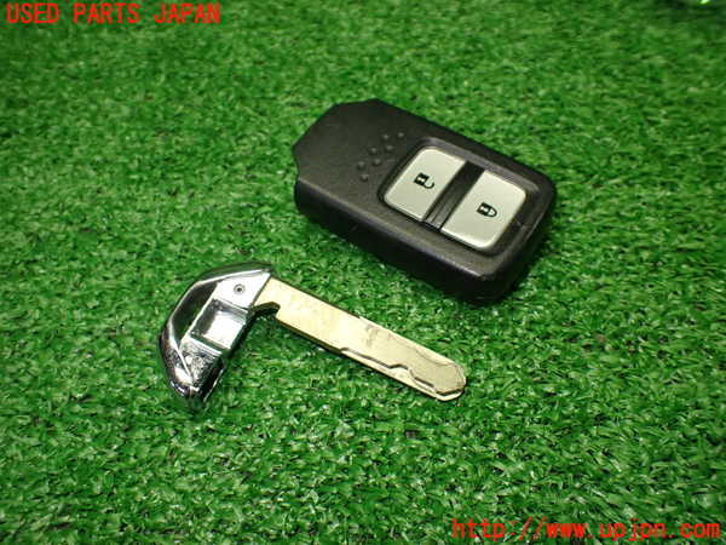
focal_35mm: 30
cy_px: 272
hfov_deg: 60.0
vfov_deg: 46.8
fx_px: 629
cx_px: 363
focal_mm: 5.4
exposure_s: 1/125
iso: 320
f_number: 2.3
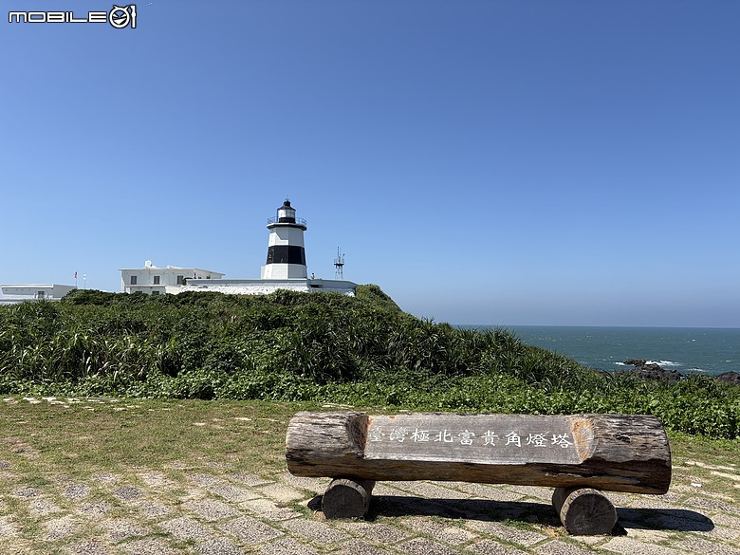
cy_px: 278
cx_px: 370
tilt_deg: +5.1
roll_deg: -0.2
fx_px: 556
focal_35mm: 26
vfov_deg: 53.1
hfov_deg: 67.3
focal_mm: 5.96
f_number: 1.6
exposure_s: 1/4608
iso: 50
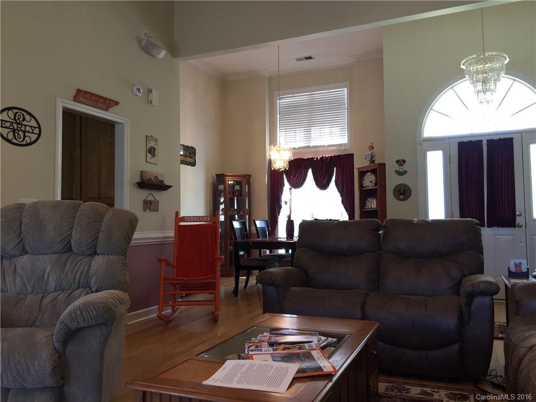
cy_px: 201
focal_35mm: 29
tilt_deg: +2.4
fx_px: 449
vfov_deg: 48.2
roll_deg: -0.2
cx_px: 268
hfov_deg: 61.7
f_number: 2.2
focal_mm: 4.15
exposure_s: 1/30
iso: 64
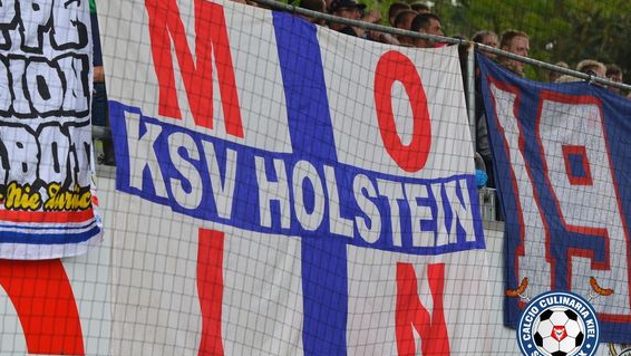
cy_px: 185
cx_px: 316
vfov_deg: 8.9
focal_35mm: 136
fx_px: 2277
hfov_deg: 15.8
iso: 400
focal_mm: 86
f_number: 4.5
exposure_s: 1/1250
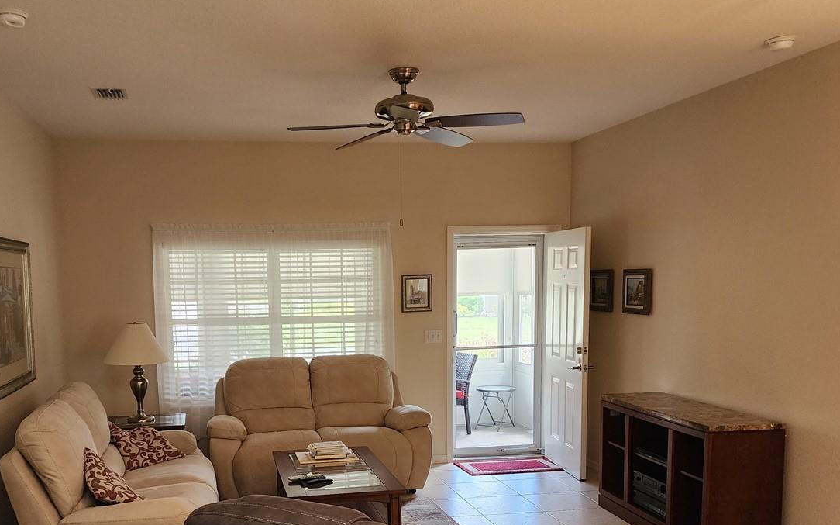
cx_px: 349
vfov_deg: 34.7
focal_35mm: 36
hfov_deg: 53.7
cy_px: 385
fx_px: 824
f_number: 1.8
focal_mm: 6.4
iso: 500
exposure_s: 1/120
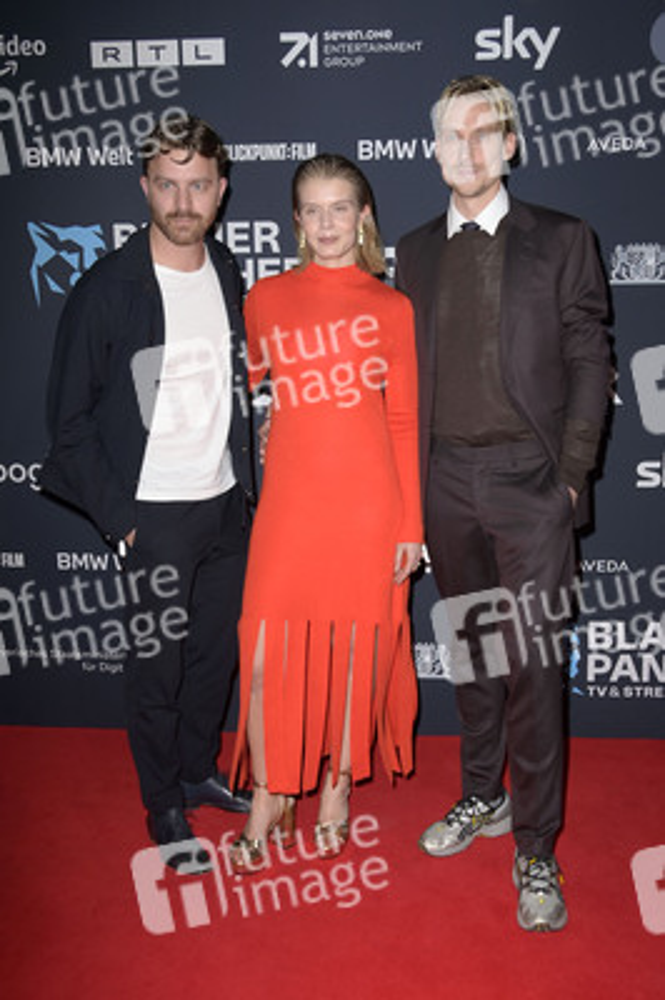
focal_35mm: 35
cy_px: 500
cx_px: 332
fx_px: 971
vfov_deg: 54.5
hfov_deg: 37.8
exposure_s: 1/250
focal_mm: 35
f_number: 5.6
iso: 800
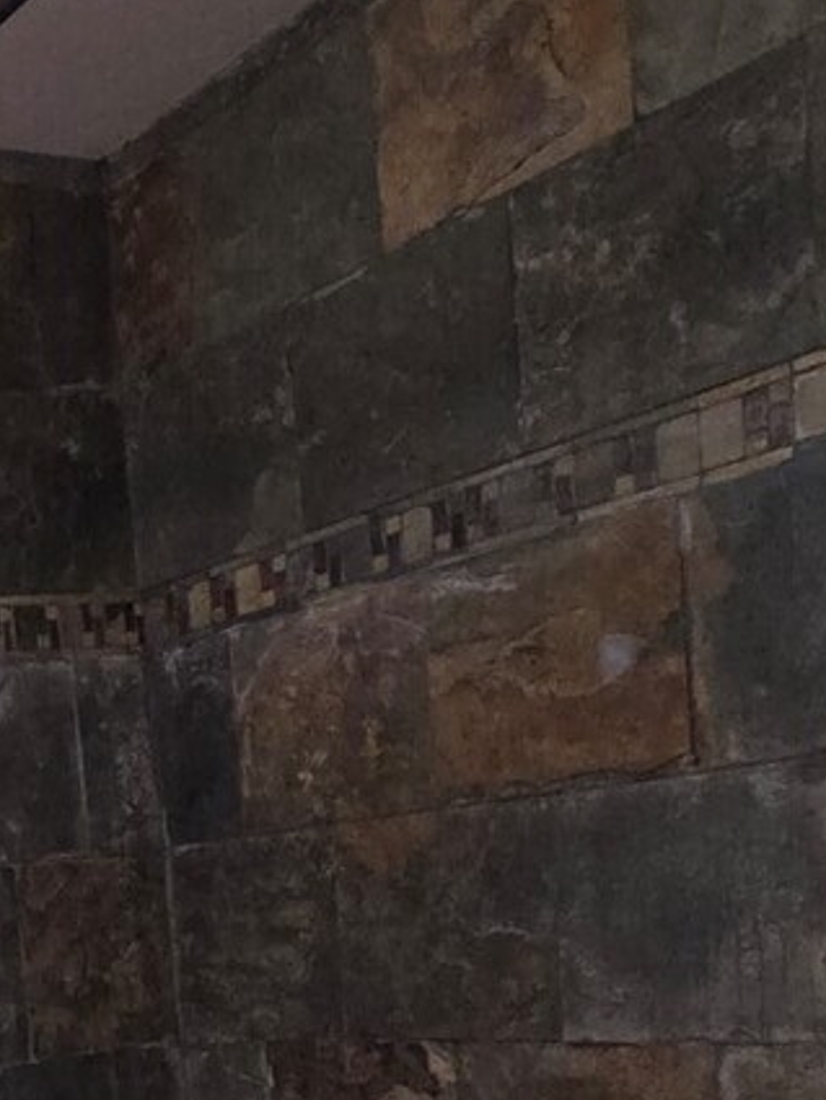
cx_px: -513
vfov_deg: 38.4
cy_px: 1087
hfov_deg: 23.6
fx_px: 1399
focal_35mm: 44
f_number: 2.2
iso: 250
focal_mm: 2.2
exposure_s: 1/60
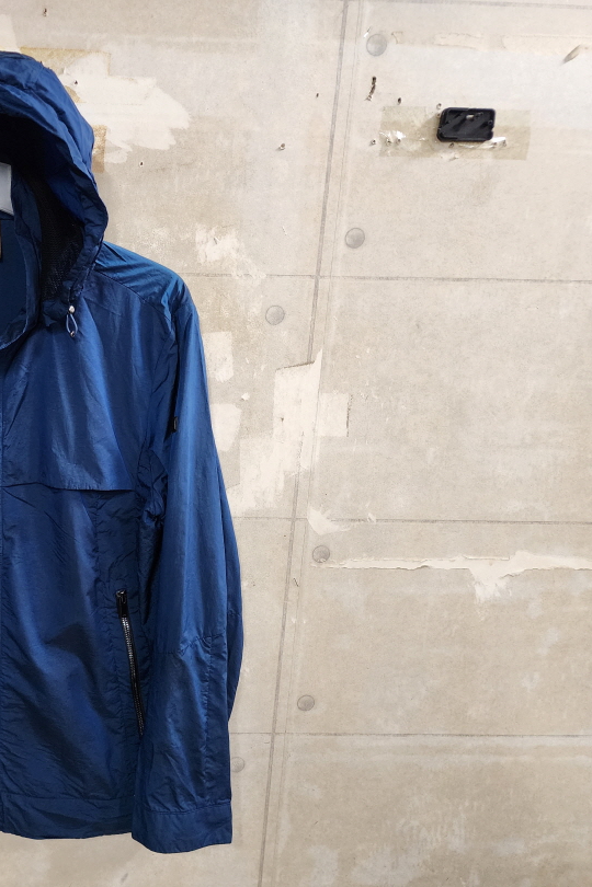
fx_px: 789
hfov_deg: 37.0
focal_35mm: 32
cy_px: 444
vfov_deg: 58.7
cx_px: 4
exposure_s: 1/120
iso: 640
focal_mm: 6.4
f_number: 1.8
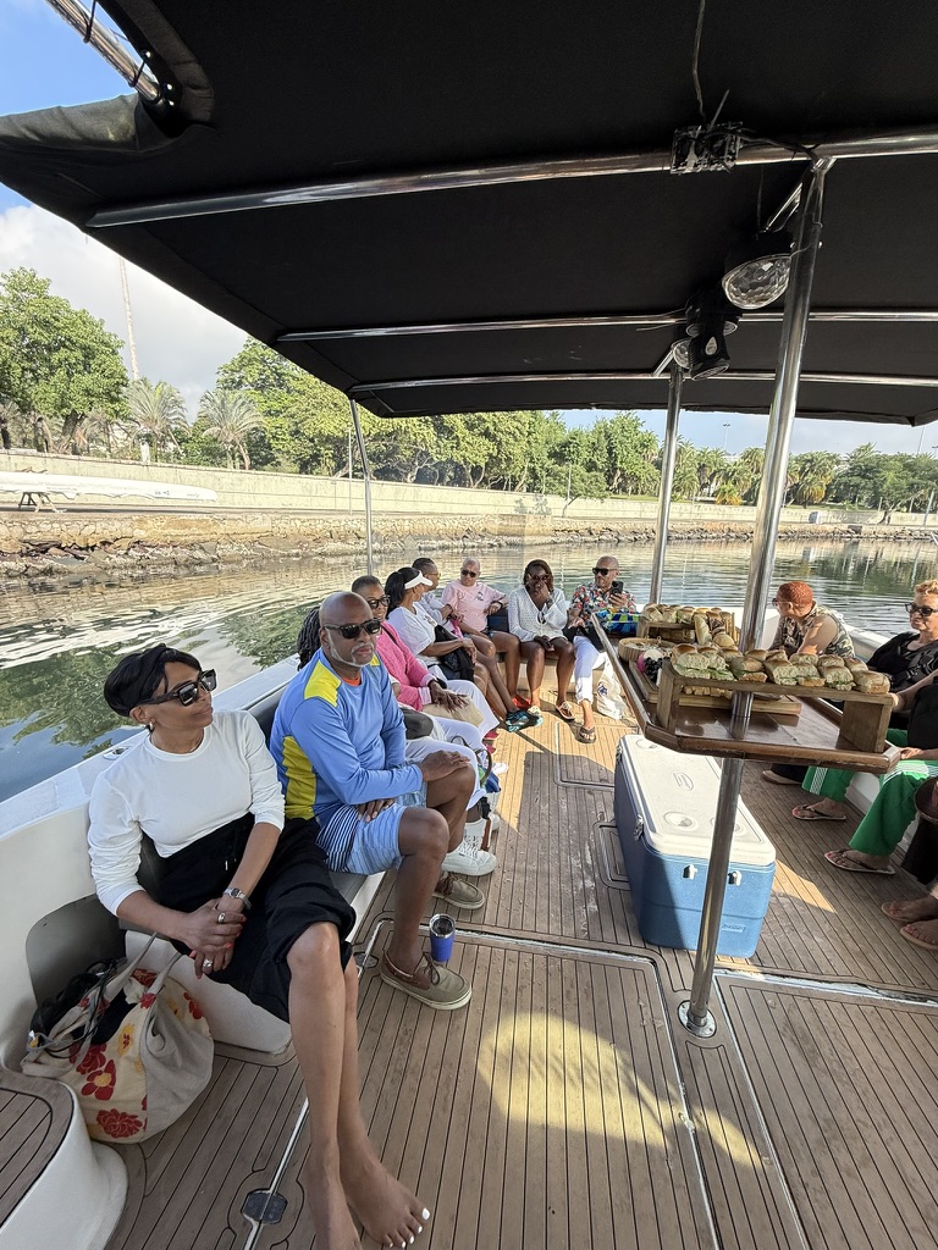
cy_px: 625
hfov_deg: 85.7
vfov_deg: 102.1
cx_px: 469
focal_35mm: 14
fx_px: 506
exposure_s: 1/820
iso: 64
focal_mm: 2.22
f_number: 2.2
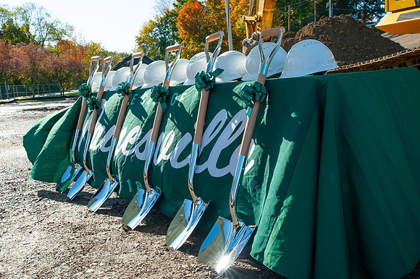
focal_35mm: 38
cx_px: 190
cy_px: 126
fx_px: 447
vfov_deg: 34.7
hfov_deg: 50.3
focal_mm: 35
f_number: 16
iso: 400
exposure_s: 1/250
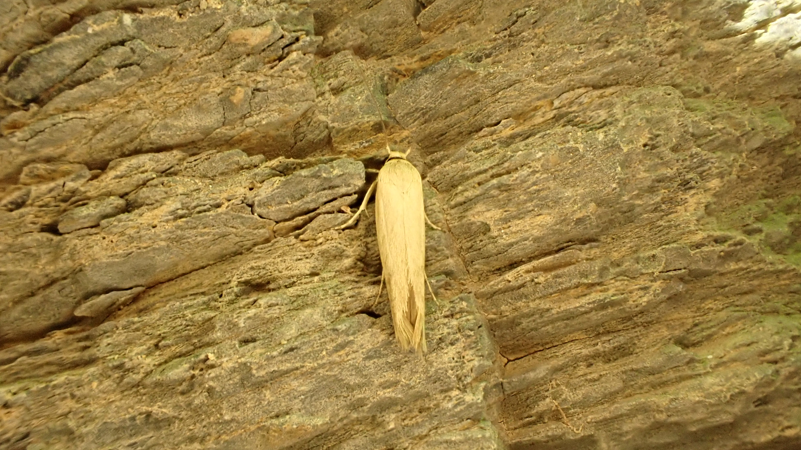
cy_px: 227
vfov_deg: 35.6
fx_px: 701
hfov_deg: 59.5
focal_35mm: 33
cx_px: 401
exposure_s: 1/100
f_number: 3.2
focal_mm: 5.4
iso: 800
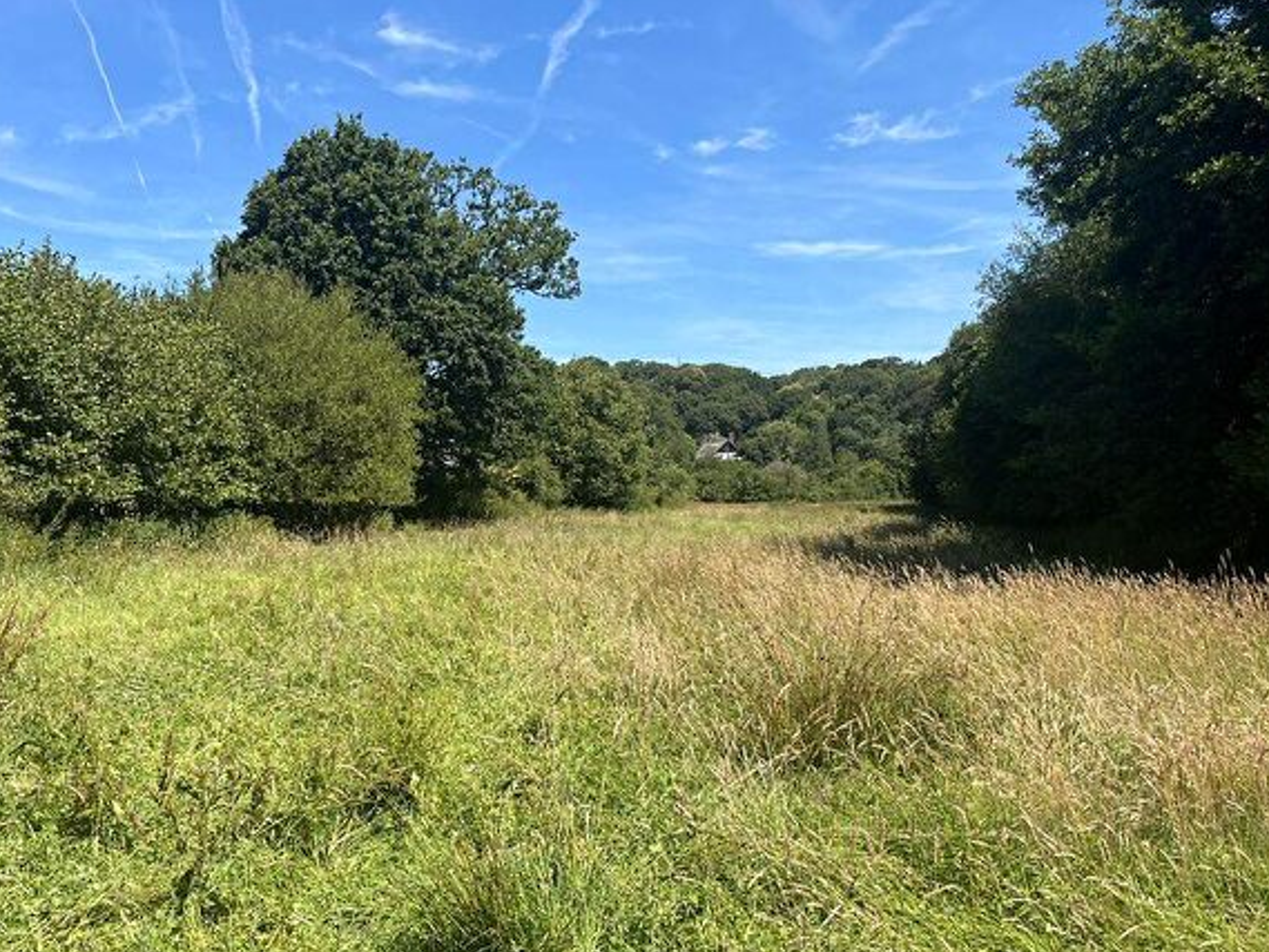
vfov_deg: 43.9
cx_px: 511
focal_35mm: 32
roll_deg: +0.1
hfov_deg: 56.4
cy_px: 581
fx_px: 1173
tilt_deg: -3.6
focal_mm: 5.1
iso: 50
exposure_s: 1/2358
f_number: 1.6
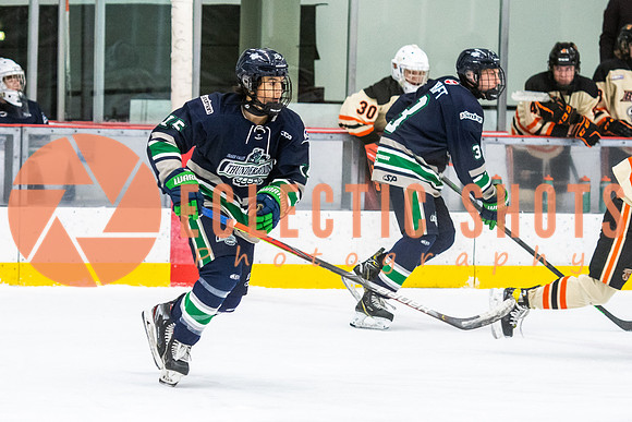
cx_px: 252
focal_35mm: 257
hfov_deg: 8.0
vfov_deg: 5.4
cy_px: 186
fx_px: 4511
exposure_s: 1/640
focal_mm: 112
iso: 1800
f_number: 2.8
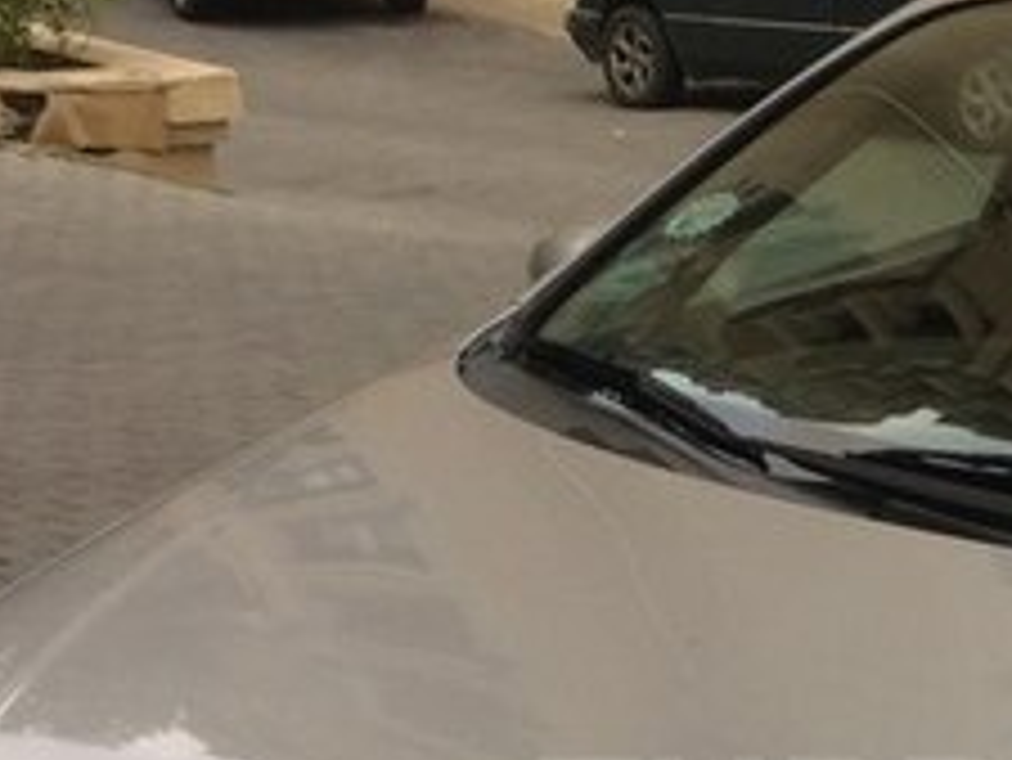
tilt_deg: -27.5
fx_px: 2486
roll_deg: -2.1
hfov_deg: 22.2
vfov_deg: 16.9
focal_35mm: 85
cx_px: 999
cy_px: 825
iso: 50
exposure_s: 1/100
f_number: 2.2
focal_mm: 4.15
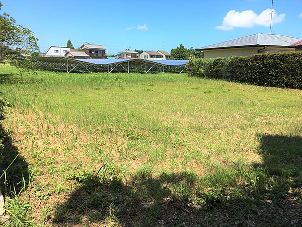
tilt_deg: -11.9
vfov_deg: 48.2
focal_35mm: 29
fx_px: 253
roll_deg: -1.6
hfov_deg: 61.7
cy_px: 114
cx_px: 151
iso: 25
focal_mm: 4.15
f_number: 2.2
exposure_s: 1/1425
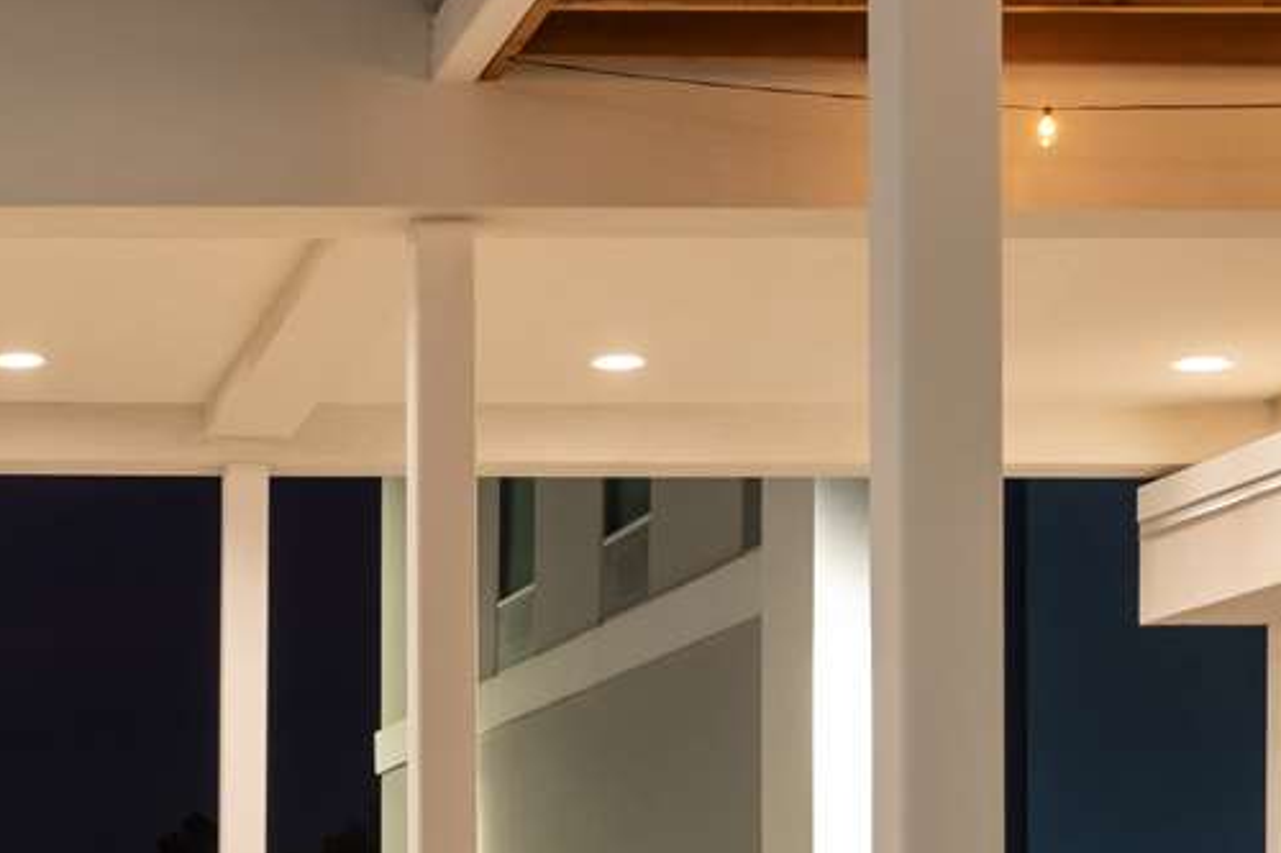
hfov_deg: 18.5
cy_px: 1007
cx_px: -218
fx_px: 3735
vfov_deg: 12.7
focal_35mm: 105
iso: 640
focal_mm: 35
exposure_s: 1/1.67
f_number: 10
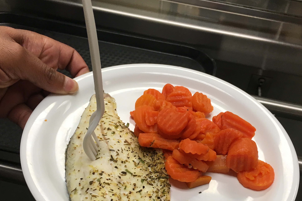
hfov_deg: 46.4
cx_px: 155
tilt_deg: -45.9
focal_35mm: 42
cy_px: 142
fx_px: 352
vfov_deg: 31.5
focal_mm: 4.15
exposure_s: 1/30
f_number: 2.2
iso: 40
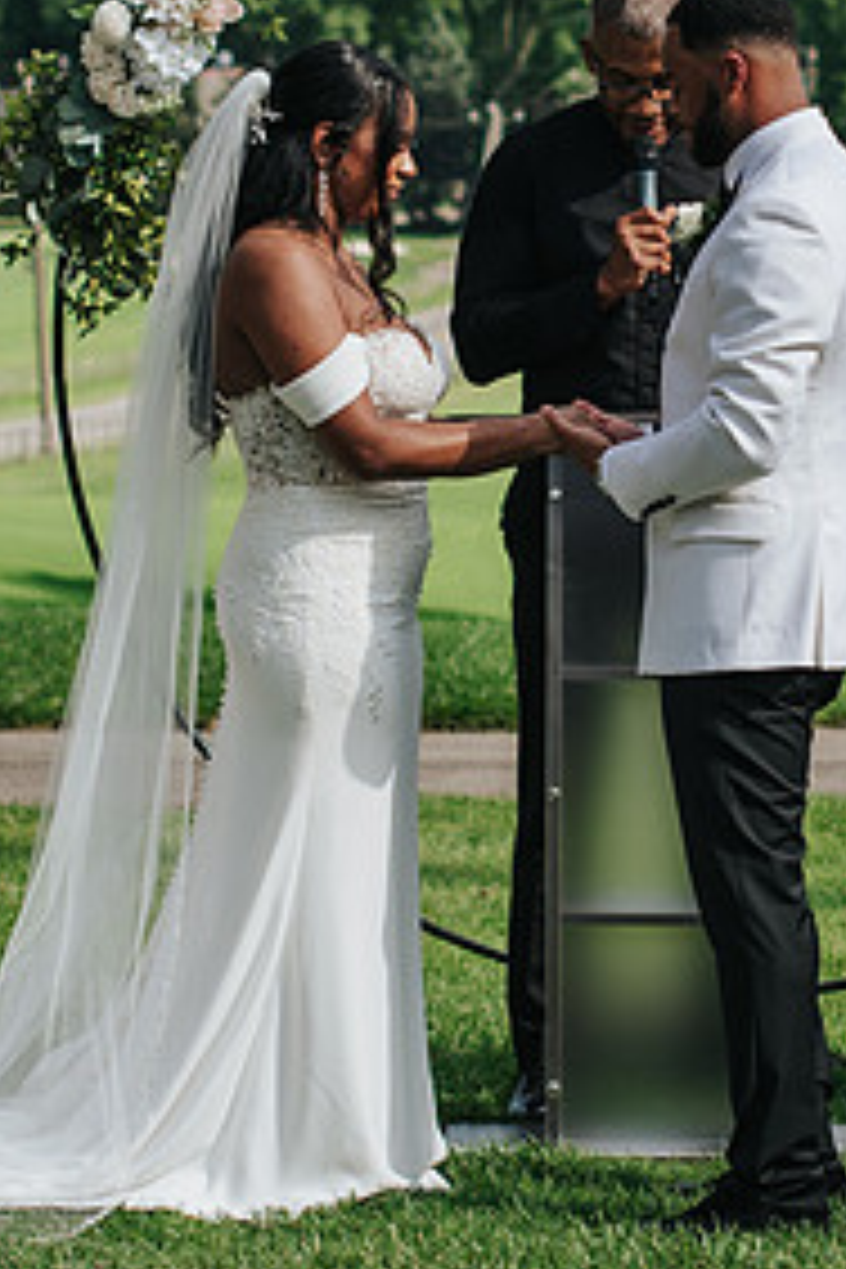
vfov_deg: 11.0
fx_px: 6591
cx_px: 516
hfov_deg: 7.3
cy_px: 347
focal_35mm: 187
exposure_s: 1/1600
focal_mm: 50
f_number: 3.2
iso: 110
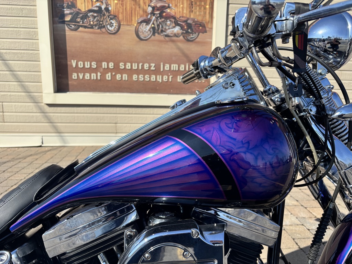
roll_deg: -1.7
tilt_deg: -10.3
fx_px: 264
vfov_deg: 53.1
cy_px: 132
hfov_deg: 67.3
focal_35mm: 26
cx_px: 176
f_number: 1.6
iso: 50
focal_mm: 5.96
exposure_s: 1/2571
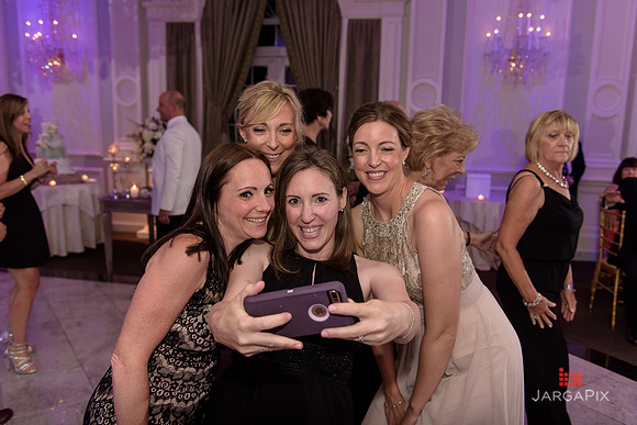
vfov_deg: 41.1
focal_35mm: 32
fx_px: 566
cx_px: 318
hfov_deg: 58.7
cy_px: 212
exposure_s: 1/125
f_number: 3.2
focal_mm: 32
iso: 1600
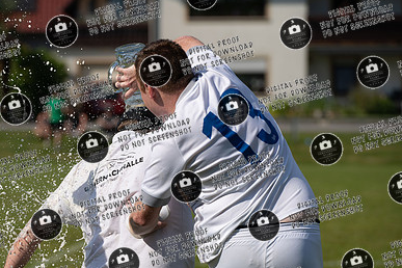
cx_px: 114
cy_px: 199
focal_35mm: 183
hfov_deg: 11.2
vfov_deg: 7.5
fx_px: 2043
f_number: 3.5
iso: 64
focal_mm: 122
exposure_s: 1/1600
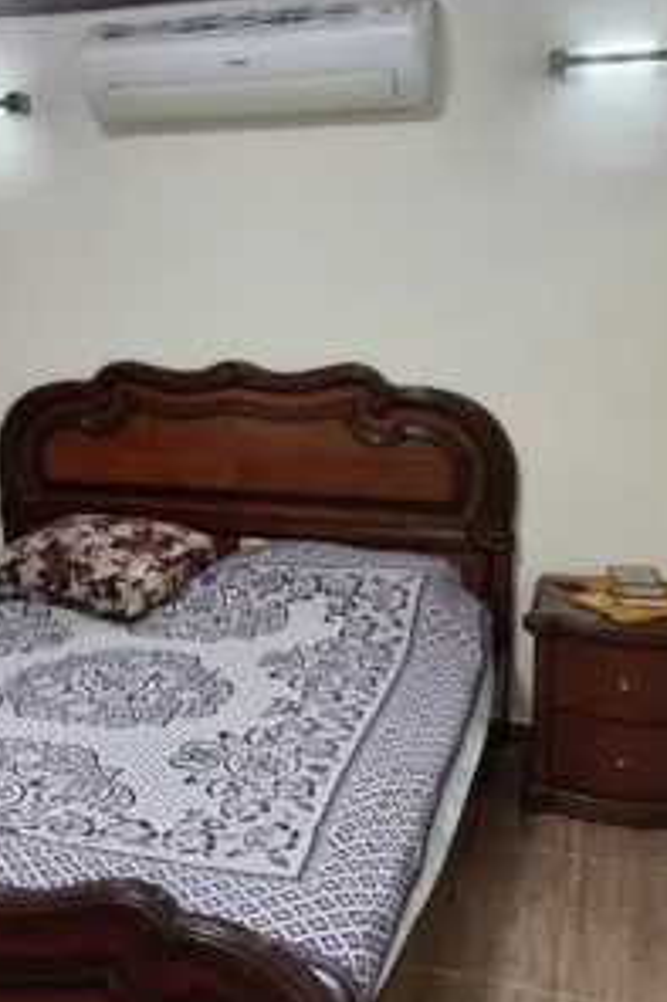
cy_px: 476
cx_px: 237
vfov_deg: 50.7
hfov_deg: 34.8
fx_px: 1057
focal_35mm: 38
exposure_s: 1/20
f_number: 1.8
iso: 1195
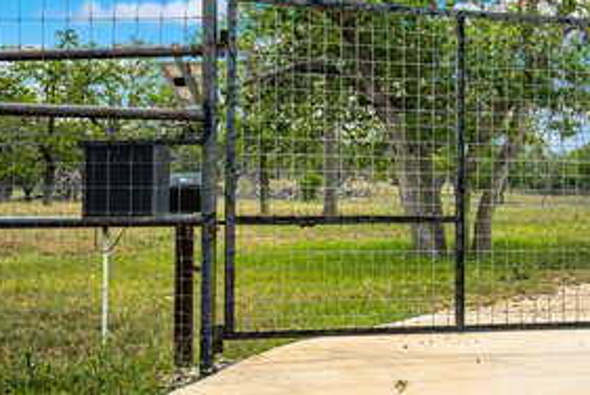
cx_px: 659
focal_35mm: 91
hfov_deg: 21.2
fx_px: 1493
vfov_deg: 15.1
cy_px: 157
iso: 100
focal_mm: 40
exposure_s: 1/320
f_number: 9
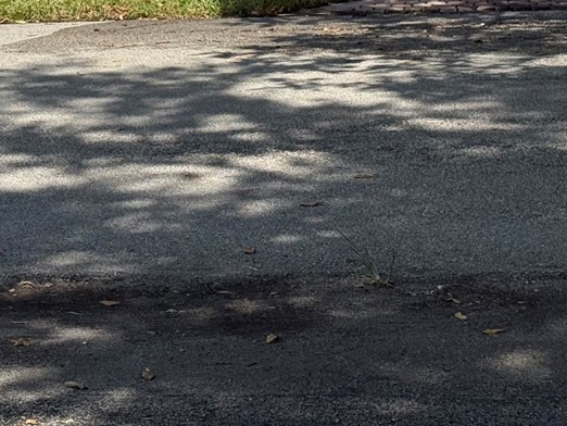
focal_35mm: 147
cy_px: -136
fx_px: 2409
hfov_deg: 13.3
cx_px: 35
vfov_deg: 9.9
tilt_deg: -2.4
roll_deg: +2.8
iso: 64
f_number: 1.78
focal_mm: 6.76
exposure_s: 1/5587
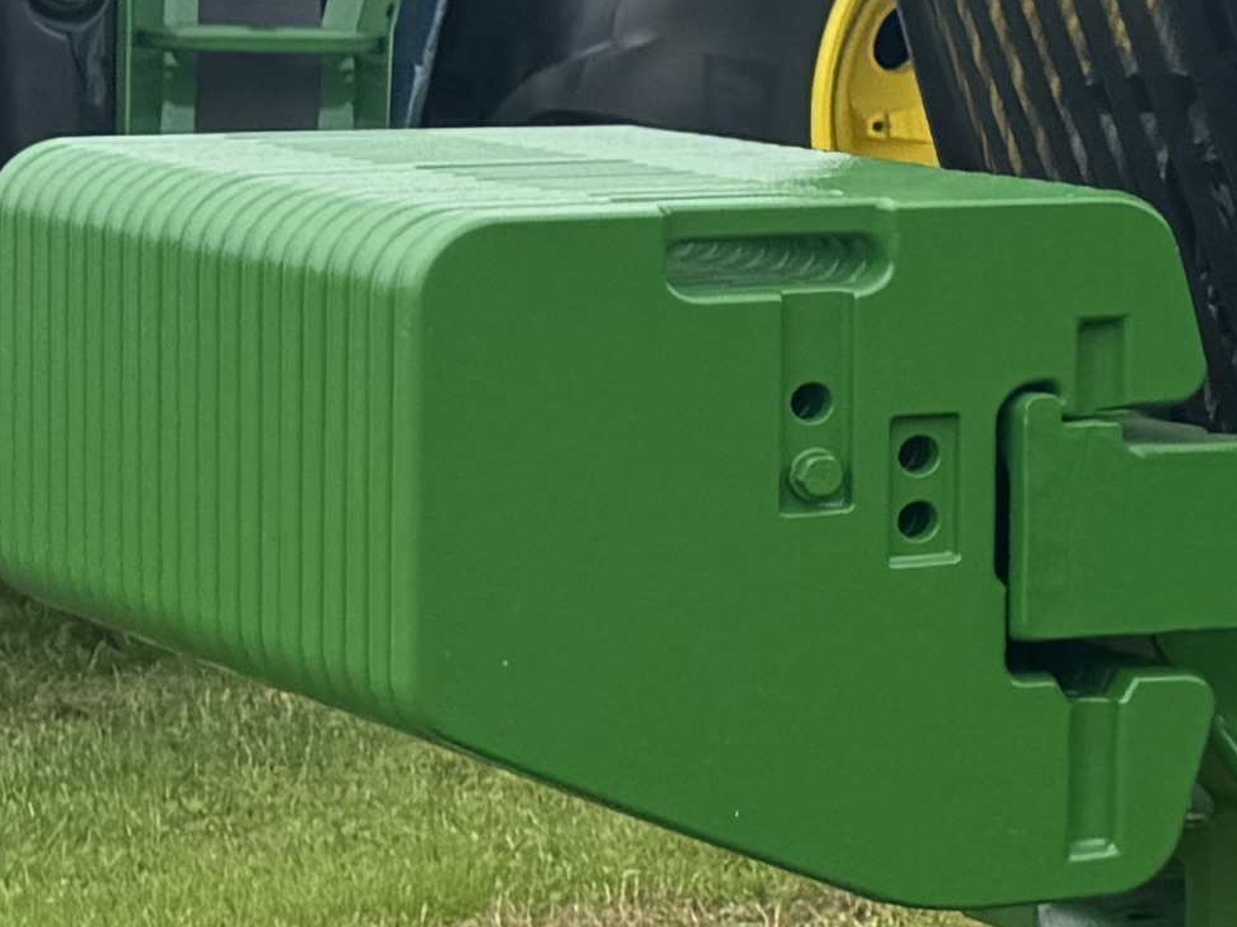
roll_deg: -0.1
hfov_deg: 11.3
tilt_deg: +0.2
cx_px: 3155
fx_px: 5002
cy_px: 64
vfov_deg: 10.5
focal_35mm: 140
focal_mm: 6.76
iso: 80
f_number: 1.78
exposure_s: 1/1818
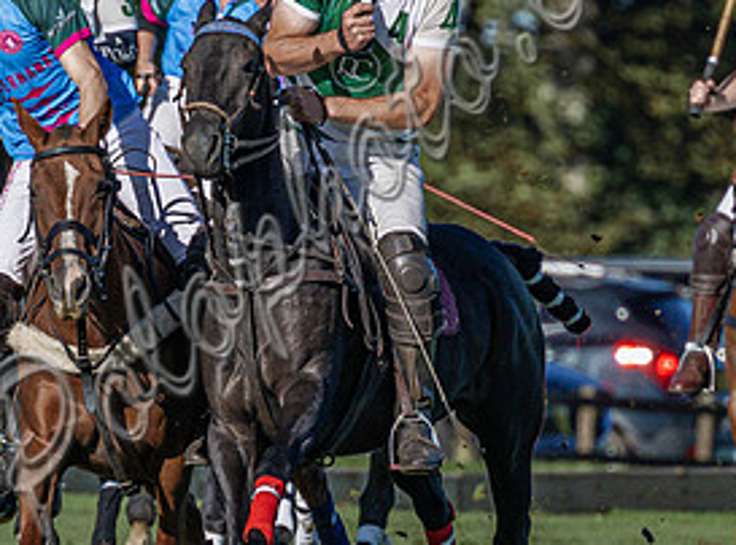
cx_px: -6
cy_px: 431
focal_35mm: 1614
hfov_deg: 1.2
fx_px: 34151
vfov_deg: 0.9
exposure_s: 1/2000
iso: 400
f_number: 5.6
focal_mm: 400
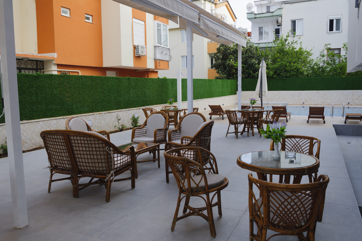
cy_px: 120
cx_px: 181
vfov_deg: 43.5
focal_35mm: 30
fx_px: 301
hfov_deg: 62.0
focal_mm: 20
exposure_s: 1/320
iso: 320
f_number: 3.5
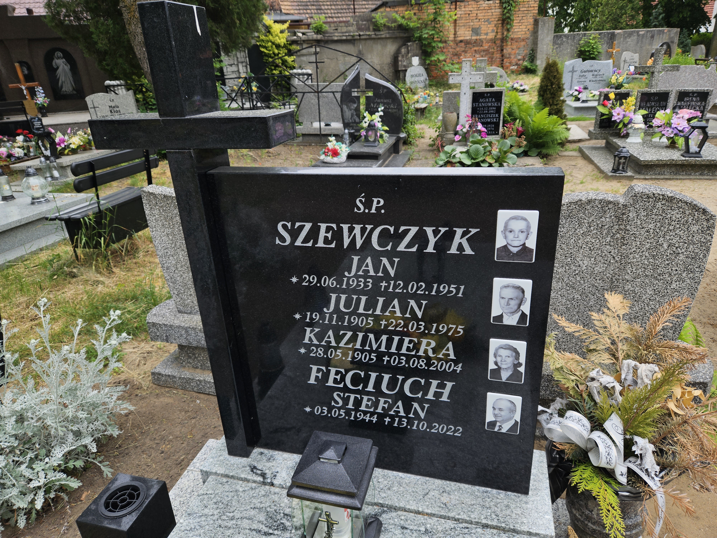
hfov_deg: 73.9
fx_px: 476
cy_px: 269
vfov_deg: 58.9
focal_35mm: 23
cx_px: 358
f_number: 1.8
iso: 25
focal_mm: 5.4
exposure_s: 1/349
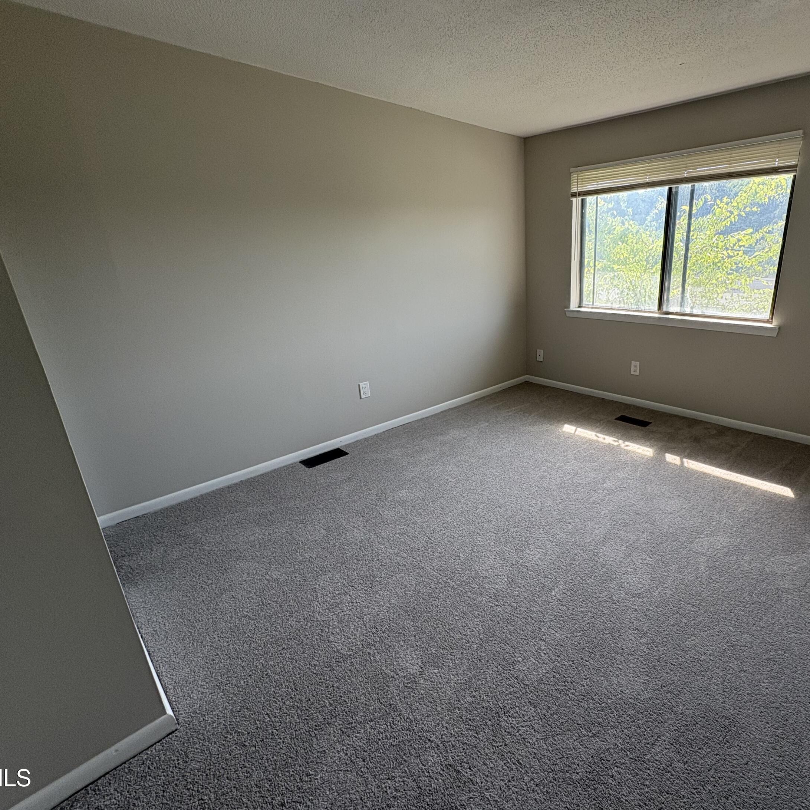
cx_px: 521
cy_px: 399
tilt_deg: -19.6
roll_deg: +0.1
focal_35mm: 17
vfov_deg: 84.0
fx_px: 450
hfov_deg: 81.9
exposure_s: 1/125
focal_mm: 2.22
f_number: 2.2
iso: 64
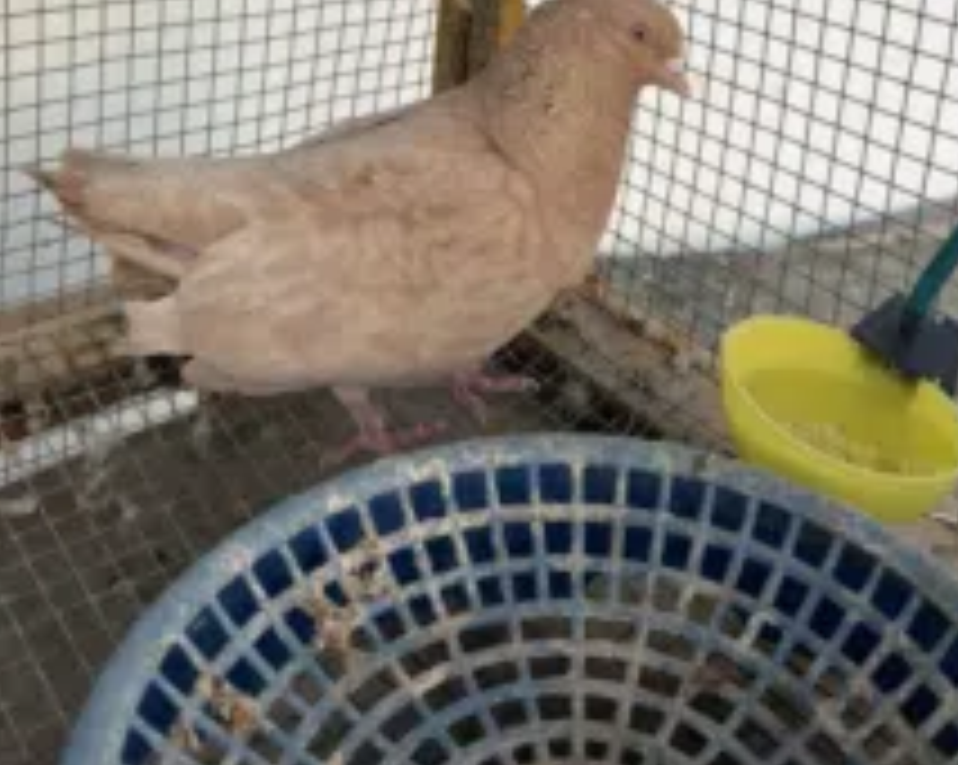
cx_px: 477
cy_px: -9
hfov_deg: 42.0
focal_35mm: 44
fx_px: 1246
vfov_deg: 31.4
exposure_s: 1/317
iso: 80
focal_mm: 6.76
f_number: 1.78
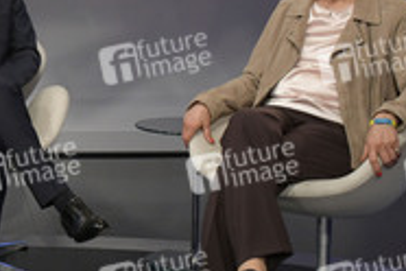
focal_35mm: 75
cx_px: -34
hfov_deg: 25.2
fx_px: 846
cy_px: 114
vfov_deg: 18.2
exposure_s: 1/200
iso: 2500
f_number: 6.3
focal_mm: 31
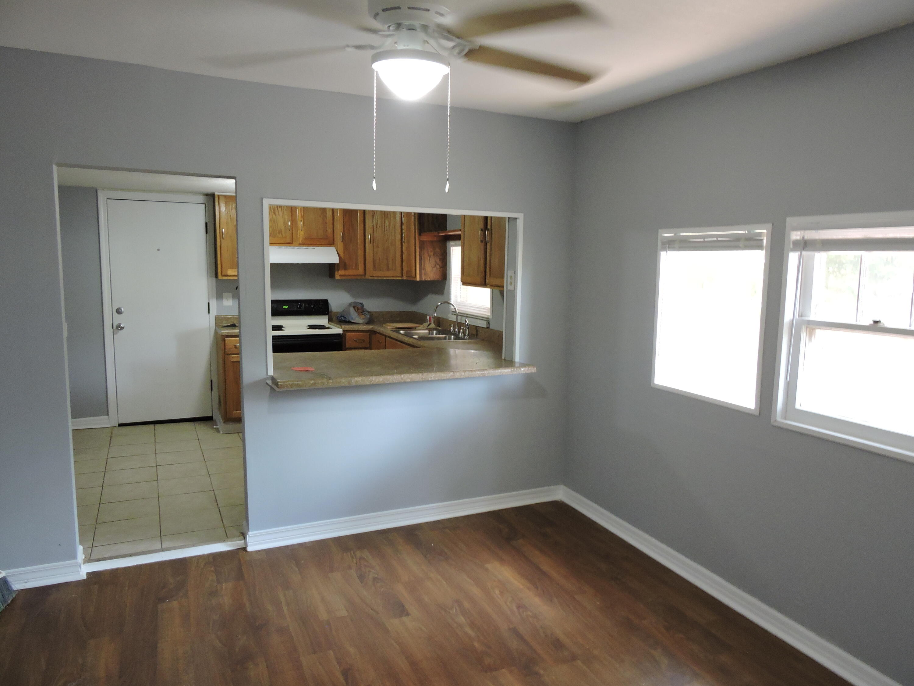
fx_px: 634
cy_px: 343
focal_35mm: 24
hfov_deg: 71.6
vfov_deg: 56.8
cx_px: 457
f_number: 3.3
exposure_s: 1/20
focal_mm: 4.3
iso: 400
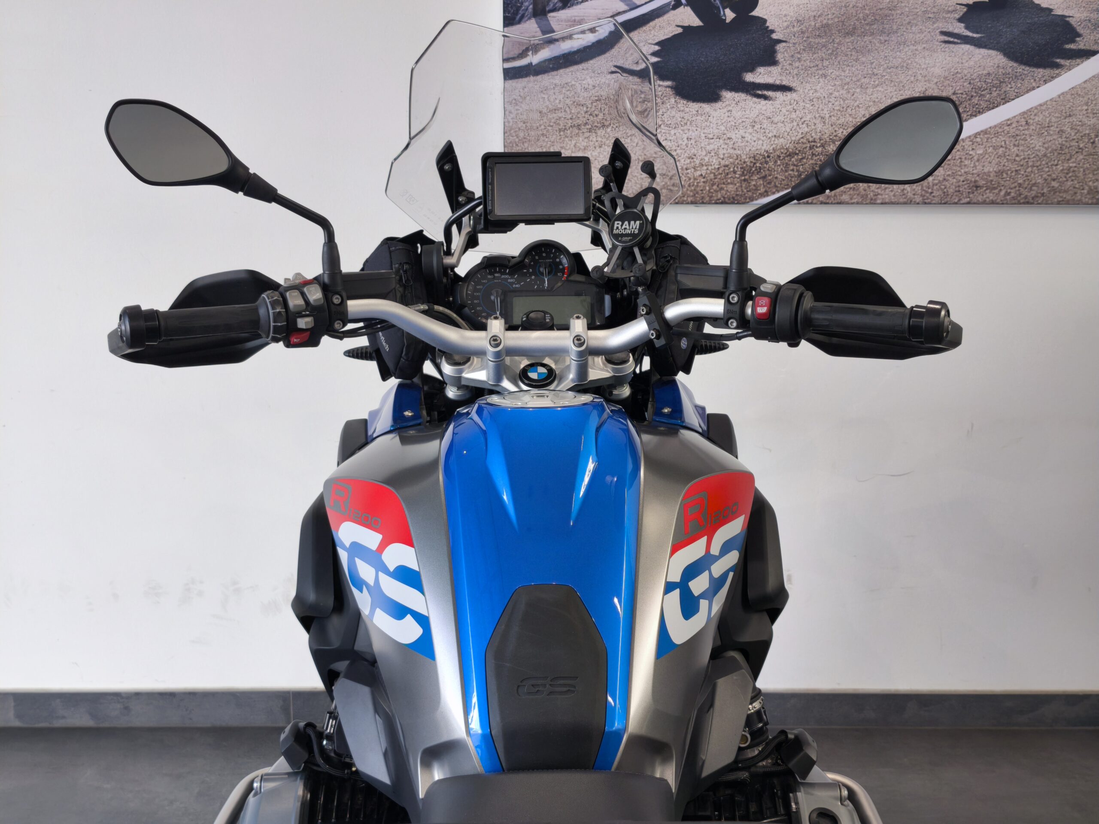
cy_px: 412
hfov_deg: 41.2
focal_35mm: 46
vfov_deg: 31.5
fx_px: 1460
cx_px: 550
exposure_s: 1/100
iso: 64
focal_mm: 6.57
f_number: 1.6
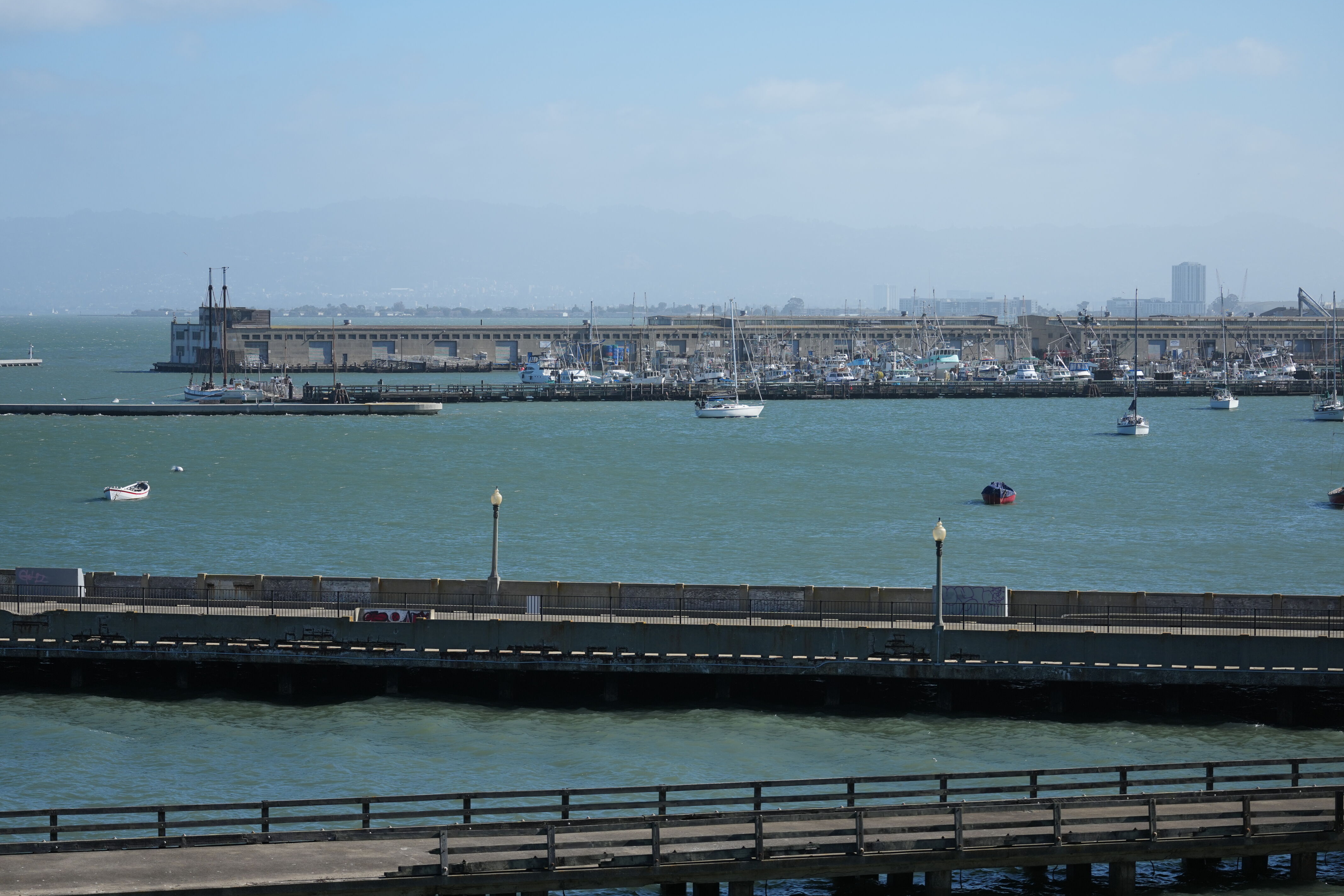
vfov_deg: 13.6
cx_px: 669
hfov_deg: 20.2
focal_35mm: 101
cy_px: 451
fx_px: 3770
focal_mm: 100
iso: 400
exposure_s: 1/2500
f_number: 4.5
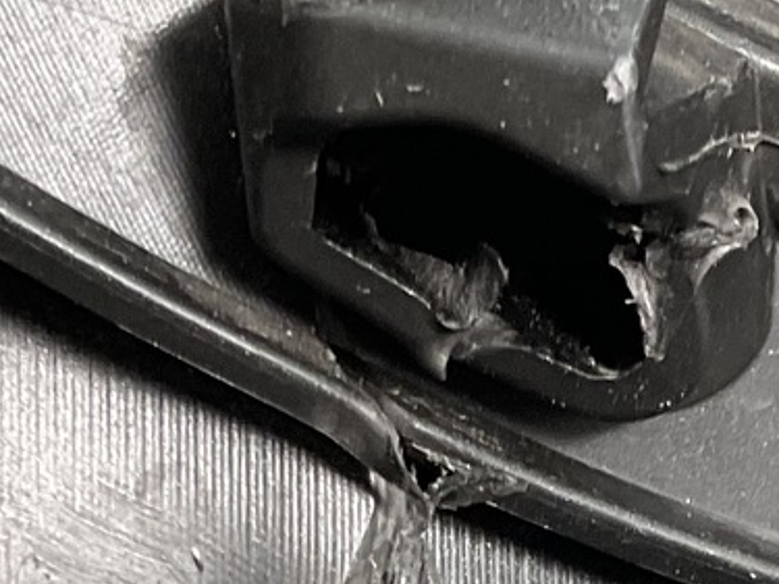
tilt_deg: -31.7
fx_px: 3510
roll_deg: +6.9
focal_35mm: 156
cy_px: 1035
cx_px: 681
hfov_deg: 12.6
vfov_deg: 9.1
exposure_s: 1/100
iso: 64
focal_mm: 3
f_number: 1.8
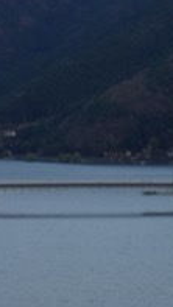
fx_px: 1881
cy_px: 179
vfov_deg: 9.3
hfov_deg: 5.3
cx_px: 44
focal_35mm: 231
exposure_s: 1/100
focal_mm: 68
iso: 100
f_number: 6.3
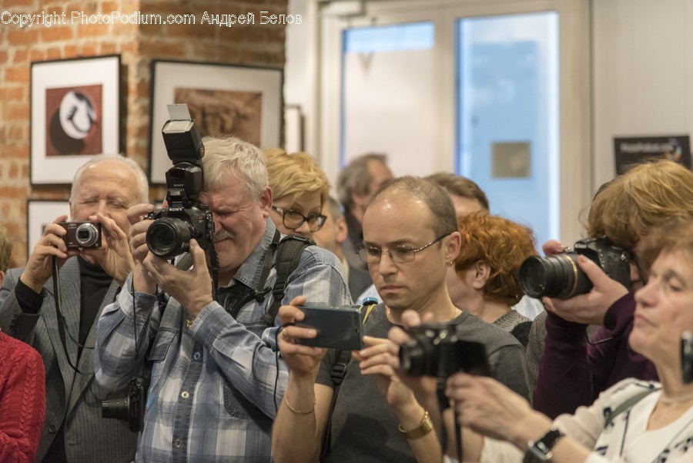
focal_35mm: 120
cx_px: 346
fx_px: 2311
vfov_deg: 11.4
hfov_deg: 17.1
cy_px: 232
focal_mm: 120
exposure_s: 1/125
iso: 4000
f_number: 4
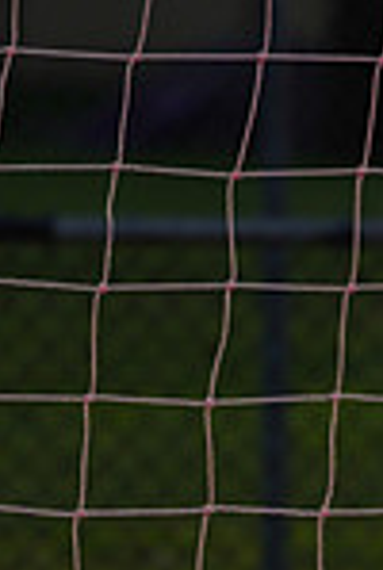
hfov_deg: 1.5
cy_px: 861
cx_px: 707
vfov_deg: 2.2
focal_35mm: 937
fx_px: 14883
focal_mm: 241
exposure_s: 1/250
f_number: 5.6
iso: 200
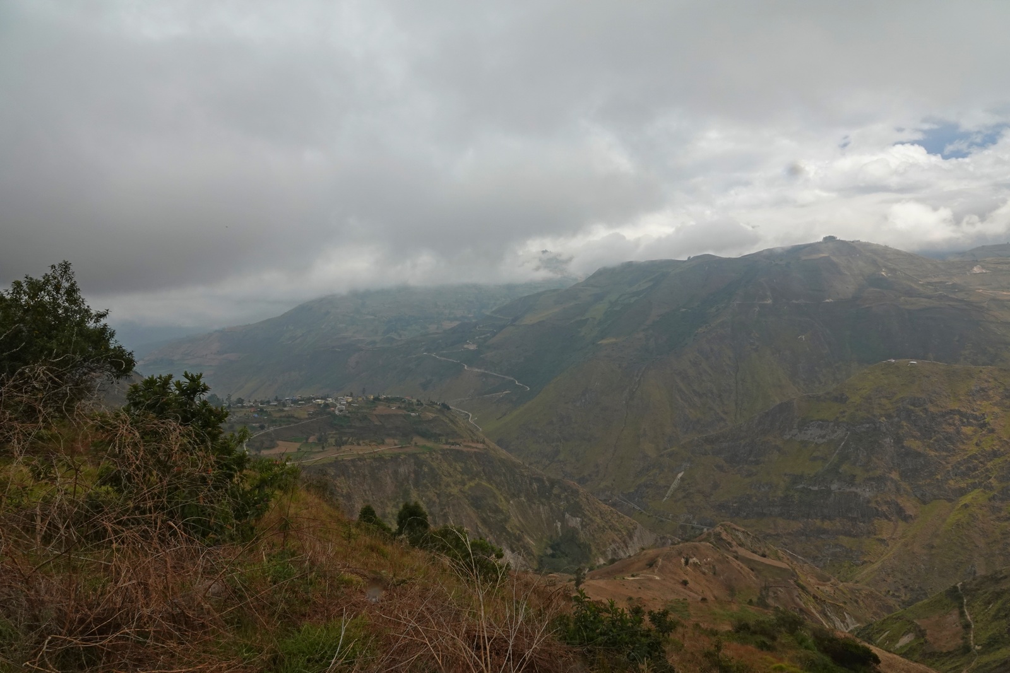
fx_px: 673
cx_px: 505
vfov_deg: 53.1
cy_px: 336
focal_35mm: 24
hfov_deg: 73.7
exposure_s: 1/100
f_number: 13
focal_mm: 8.8
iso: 250
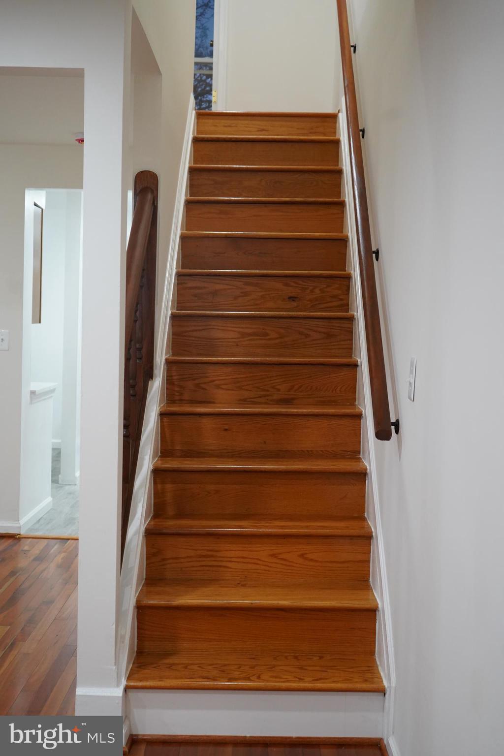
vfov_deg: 46.4
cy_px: 378
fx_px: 882
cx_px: 252
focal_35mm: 42
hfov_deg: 31.9
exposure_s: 1/160
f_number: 4.5
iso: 3200
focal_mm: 42
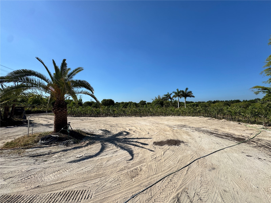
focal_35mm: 14
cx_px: 136
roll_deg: +0.0
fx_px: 110
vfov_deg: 85.7
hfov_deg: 102.1
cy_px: 102
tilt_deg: +3.2
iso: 50
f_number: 2.2
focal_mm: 2.22
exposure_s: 1/2494
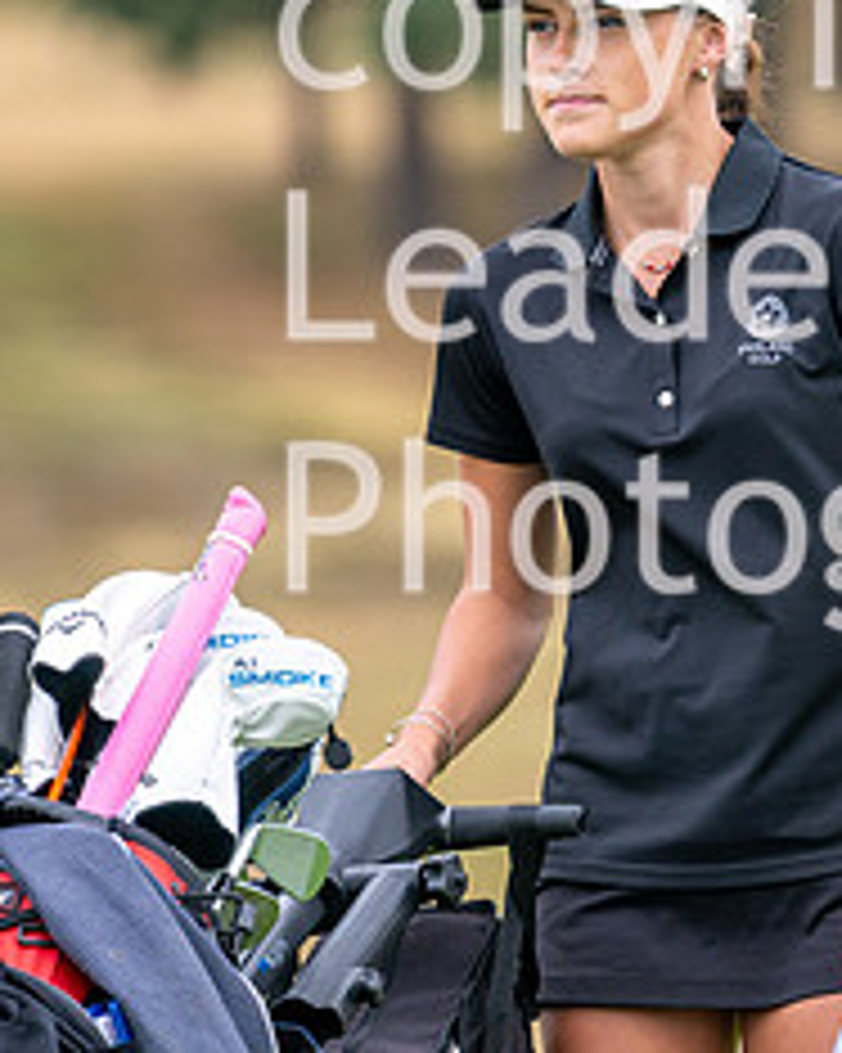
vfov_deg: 2.8
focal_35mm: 698
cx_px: 869
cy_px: 308
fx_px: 21757
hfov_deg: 2.2
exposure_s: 1/1600
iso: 400
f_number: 5
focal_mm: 300
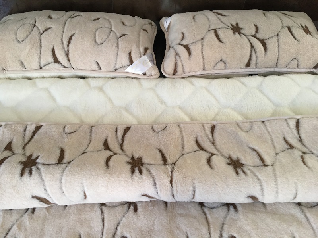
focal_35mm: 29
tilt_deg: -51.0
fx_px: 266
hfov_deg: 61.7
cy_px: 119
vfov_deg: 48.2
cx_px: 159
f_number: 2.2
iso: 125
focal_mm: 4.15
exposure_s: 1/33
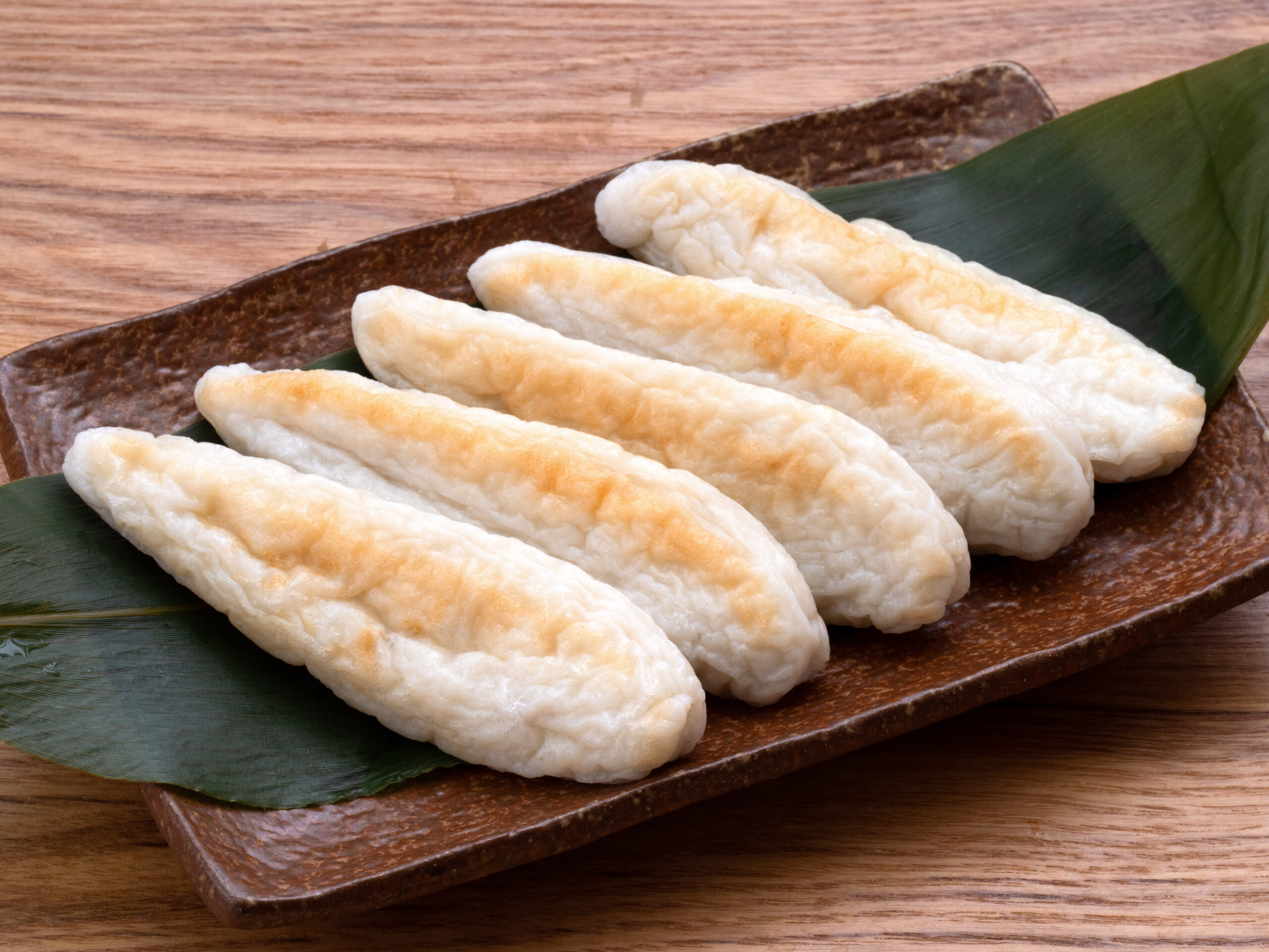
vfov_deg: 12.3
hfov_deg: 16.4
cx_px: 634
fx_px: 4399
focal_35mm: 120
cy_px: 476
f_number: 13
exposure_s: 1/125
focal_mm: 60
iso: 200
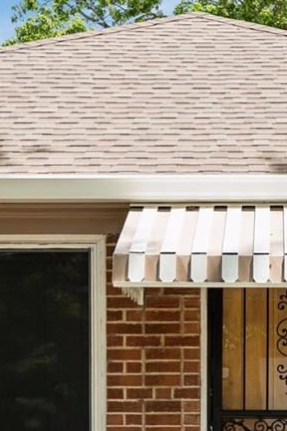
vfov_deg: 14.3
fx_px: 1674
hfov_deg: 9.7
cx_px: 286
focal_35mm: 140
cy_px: 501
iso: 400
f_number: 8
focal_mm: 50
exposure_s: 1/400
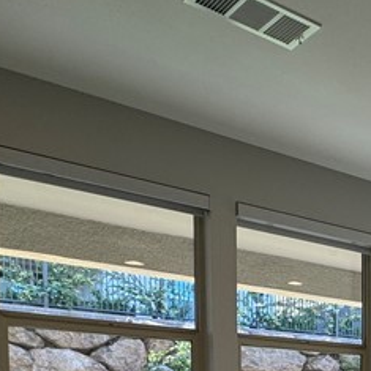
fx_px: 655
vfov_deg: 27.7
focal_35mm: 54
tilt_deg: -3.5
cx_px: 564
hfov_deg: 24.3
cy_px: 448
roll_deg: -1.1
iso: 40
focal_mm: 2.22
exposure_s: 1/120
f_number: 2.2
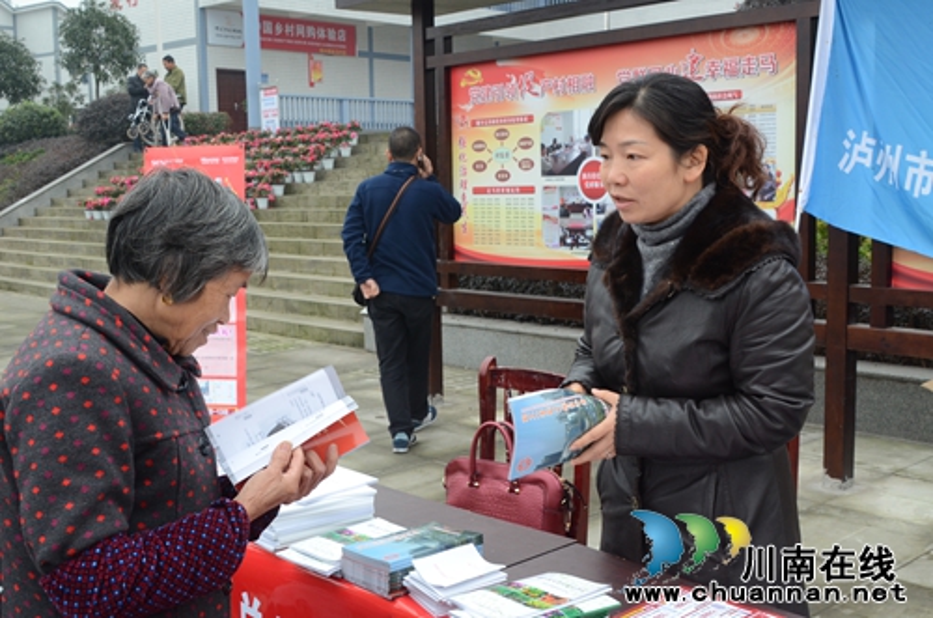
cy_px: 309
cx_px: 466
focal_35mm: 42
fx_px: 1086
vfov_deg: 31.7
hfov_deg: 46.5
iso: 640
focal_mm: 28
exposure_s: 1/90
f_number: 9.5
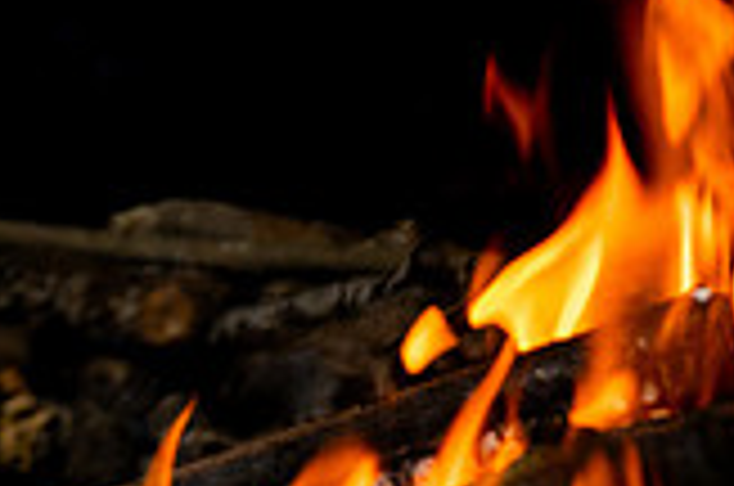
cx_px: 1160
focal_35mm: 166
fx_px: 3378
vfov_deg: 8.0
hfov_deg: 11.8
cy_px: -315
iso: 500
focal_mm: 40
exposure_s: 1/250
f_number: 5
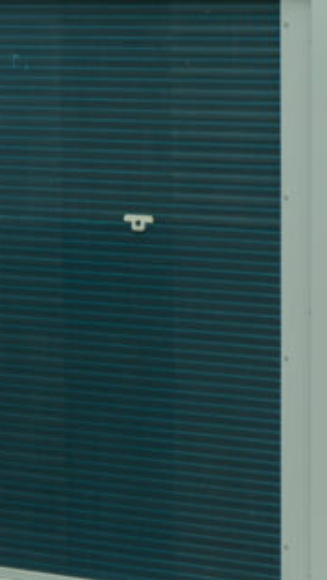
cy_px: 196
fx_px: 1818
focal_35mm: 118
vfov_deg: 18.1
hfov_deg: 10.1
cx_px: 415
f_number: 4
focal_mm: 35
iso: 125
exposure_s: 1/50
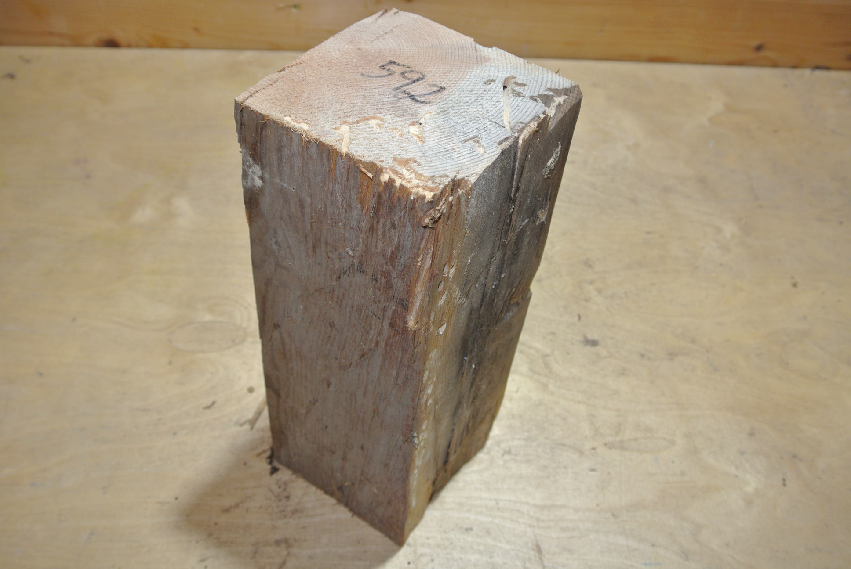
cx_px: 426
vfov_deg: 38.0
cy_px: 284
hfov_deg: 54.4
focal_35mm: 35
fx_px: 828
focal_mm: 13.1
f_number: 4
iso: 200
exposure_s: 1/60
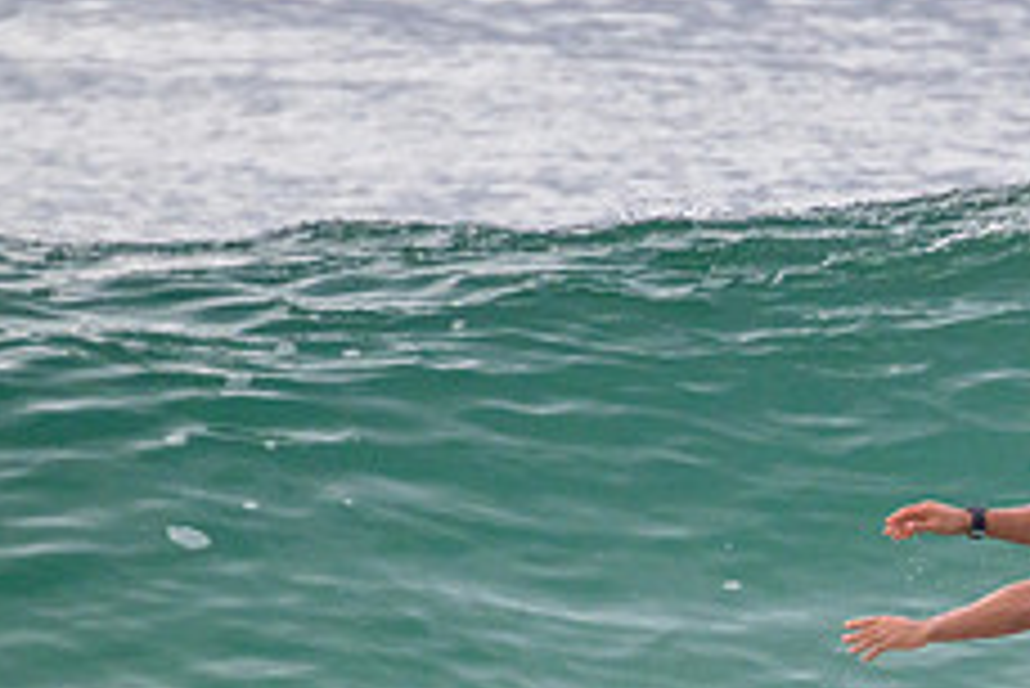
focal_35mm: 2030
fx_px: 58115
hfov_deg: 1.0
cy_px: 839
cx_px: 1187
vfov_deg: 0.7
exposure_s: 1/2000
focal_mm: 800
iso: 1800
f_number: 11
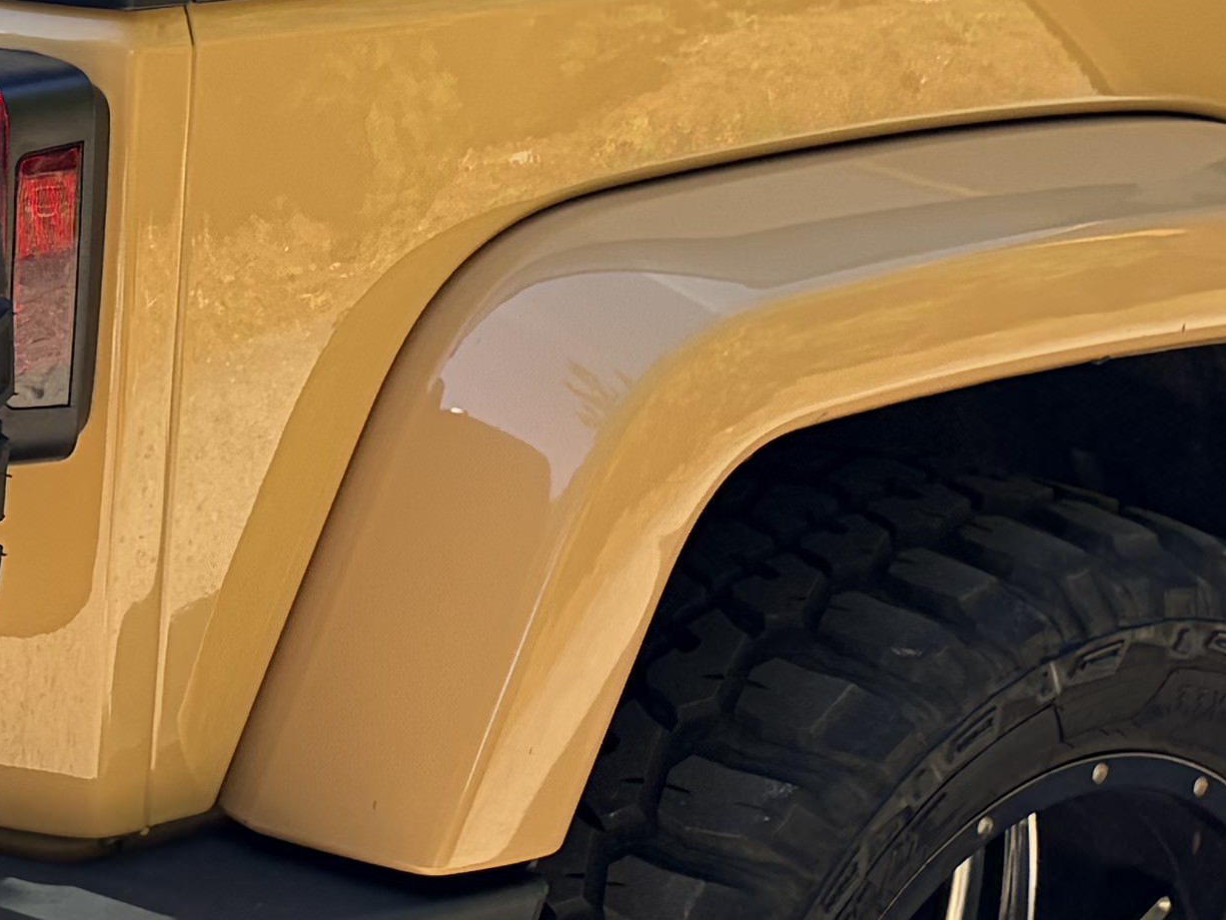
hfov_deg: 15.9
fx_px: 4287
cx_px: -12
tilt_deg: -13.1
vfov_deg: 12.2
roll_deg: -1.7
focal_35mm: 121
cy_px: 119
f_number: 1.6
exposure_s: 1/673
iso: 50
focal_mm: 5.96
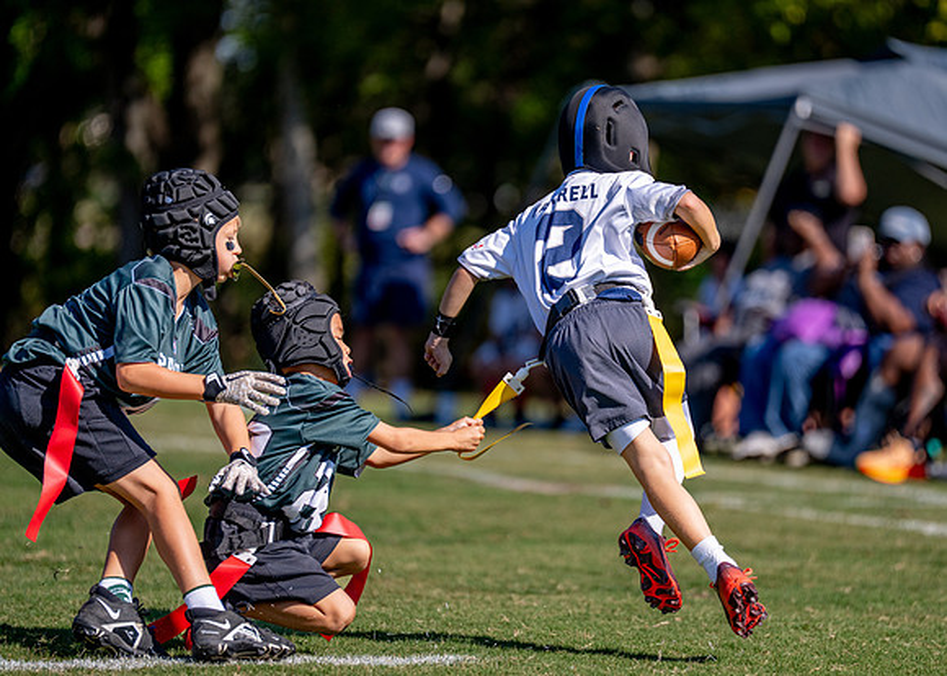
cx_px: 526
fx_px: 5899
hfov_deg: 9.2
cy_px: 331
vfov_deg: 6.6
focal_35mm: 219
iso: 250
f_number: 2.8
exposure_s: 1/5000
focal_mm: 200
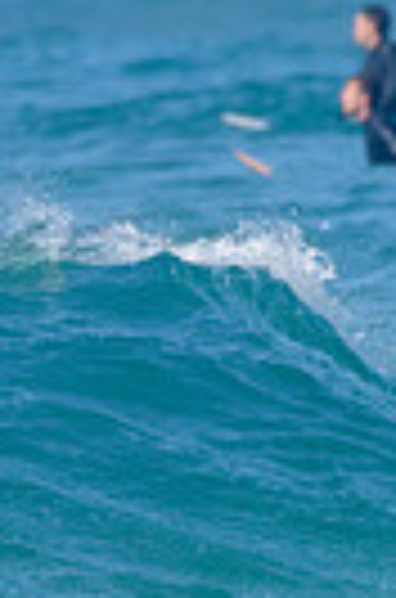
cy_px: 527
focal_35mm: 2680
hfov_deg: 0.5
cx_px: 7
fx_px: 44449
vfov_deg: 0.8
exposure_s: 1/2000
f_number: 5.6
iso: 200
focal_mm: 500
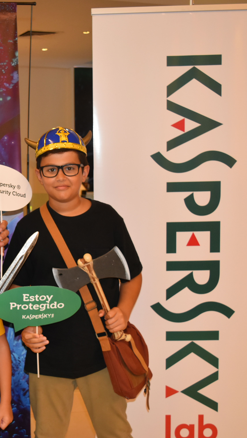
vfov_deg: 36.6
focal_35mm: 57
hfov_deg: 20.1
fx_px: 664
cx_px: -28
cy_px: 218
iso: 800
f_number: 4.5
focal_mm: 24
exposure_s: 1/80
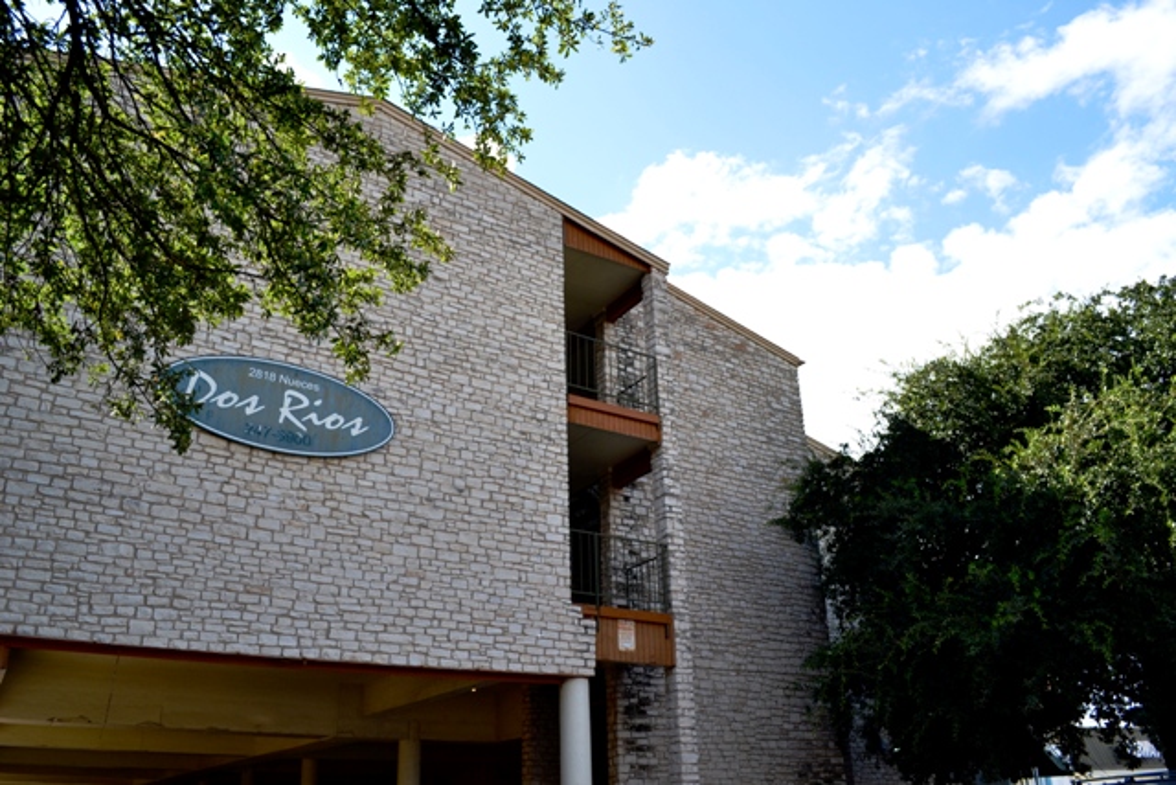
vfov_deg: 48.0
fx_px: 882
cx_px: 588
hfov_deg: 67.4
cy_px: 392
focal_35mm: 27
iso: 100
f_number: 7.1
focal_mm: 18
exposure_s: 1/200
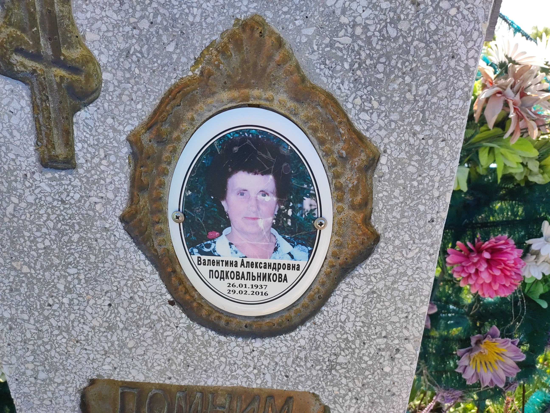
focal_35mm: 25
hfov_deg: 69.4
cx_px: 275
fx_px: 397
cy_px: 206
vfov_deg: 54.9
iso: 400
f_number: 1.79
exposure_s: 1/1429
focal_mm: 4.7
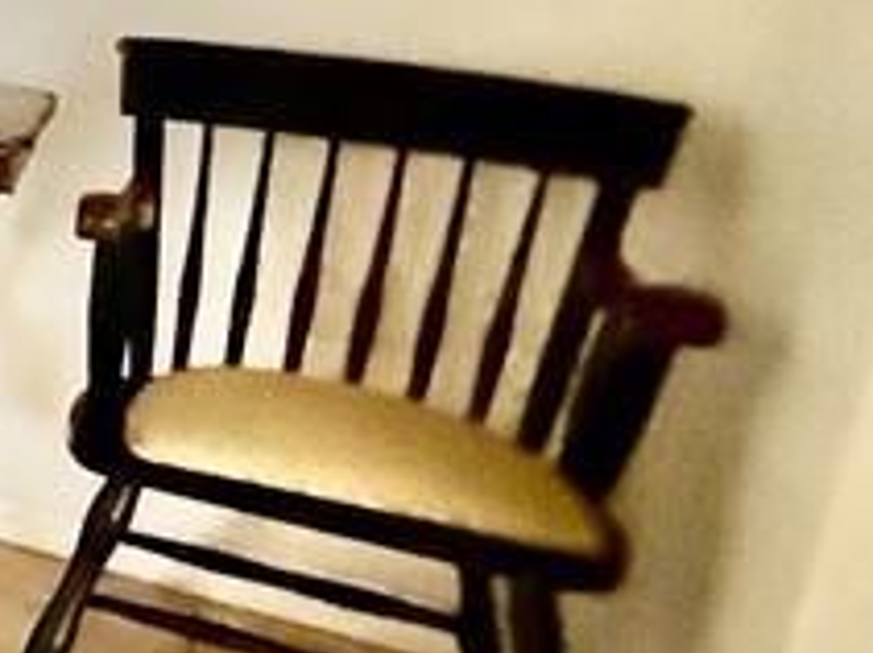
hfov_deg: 16.3
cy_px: 66
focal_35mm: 68
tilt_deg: -13.2
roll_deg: -2.5
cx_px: -1105
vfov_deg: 21.1
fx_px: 1714
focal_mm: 2.22
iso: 1250
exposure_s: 1/60
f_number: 2.2
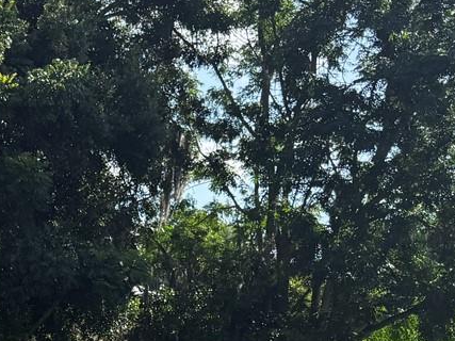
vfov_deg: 15.3
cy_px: 490
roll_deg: +1.2
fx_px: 1183
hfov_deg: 21.1
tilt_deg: -3.6
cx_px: 2
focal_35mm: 90
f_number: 1.78
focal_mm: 6.76
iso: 80
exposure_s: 1/2053
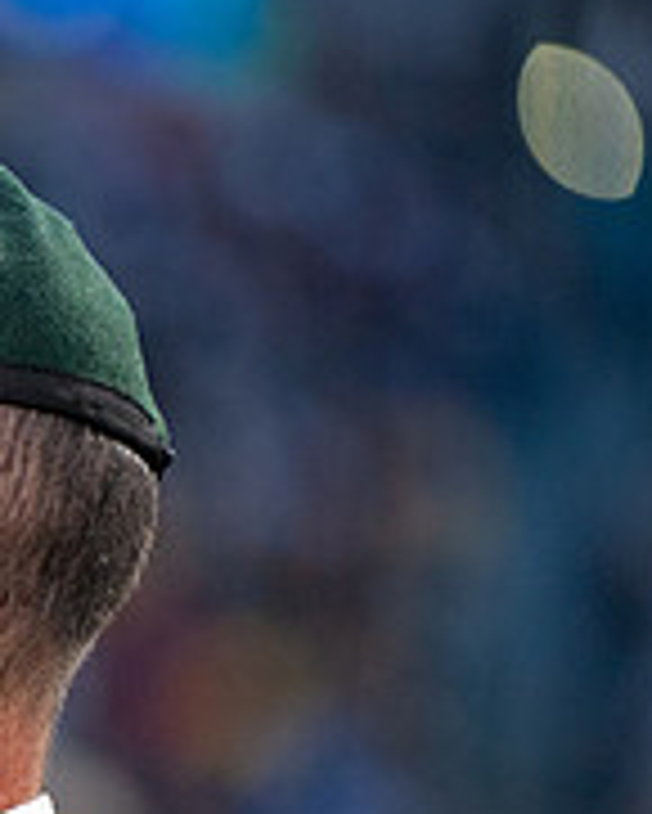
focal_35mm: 465
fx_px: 11207
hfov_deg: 3.3
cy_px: 810
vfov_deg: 4.2
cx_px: -495
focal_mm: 155
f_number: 2.8
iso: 1600
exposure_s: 1/1000
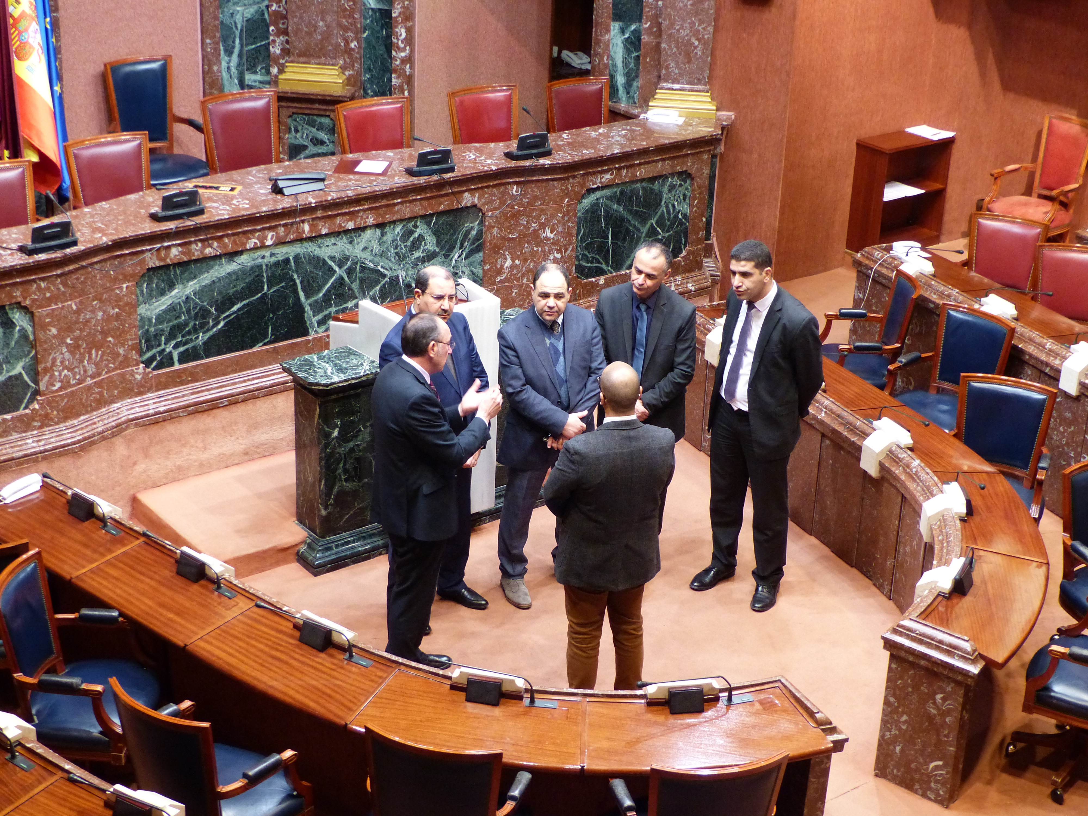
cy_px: 408
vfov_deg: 24.8
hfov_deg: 32.7
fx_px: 1854
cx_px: 544
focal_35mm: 59
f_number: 2.8
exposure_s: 1/20
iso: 400
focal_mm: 10.5
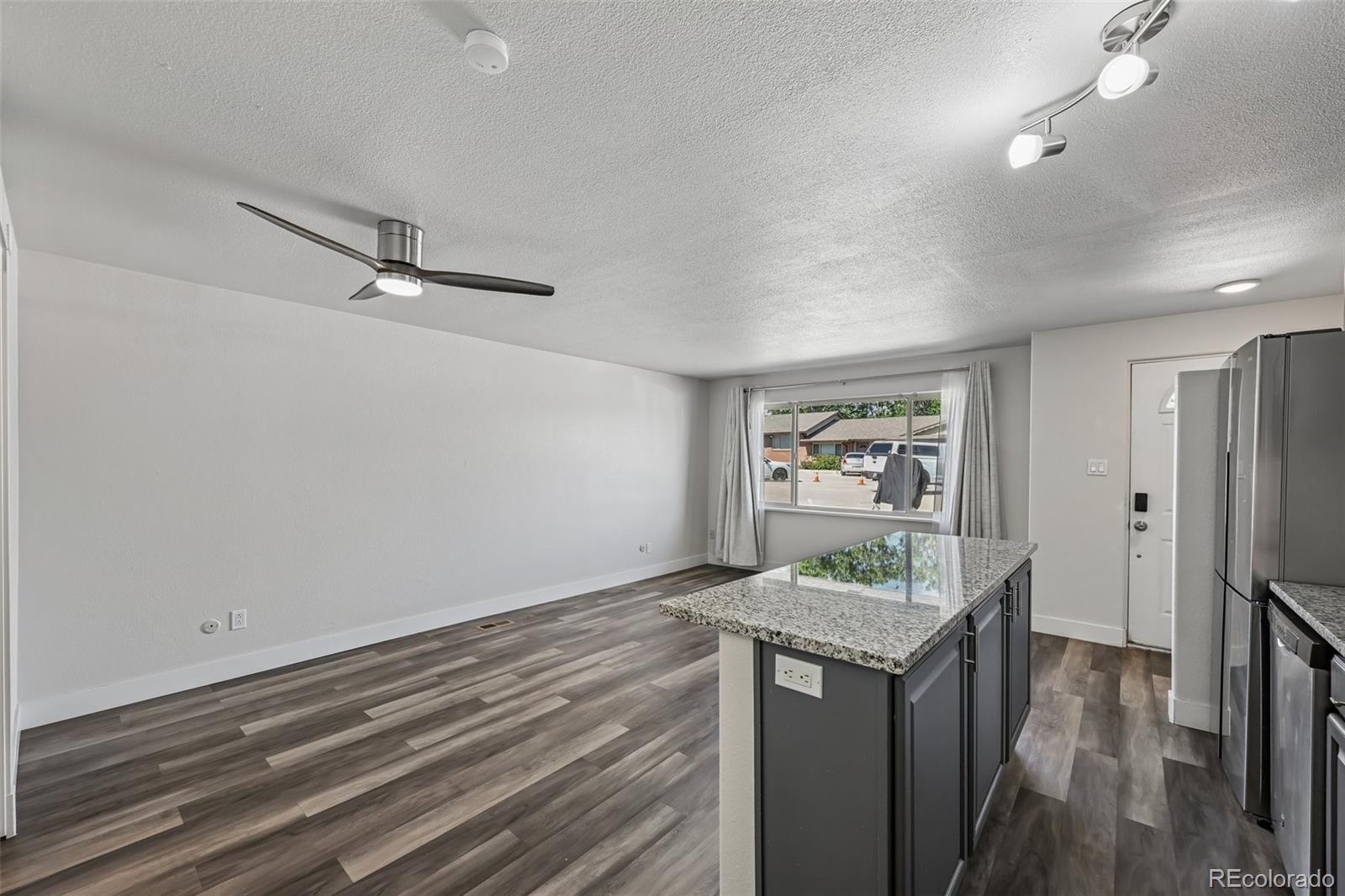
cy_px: 448
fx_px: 523
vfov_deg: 81.2
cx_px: 672
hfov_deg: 104.3
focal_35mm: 14
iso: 320
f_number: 10
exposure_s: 1/15
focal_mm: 14
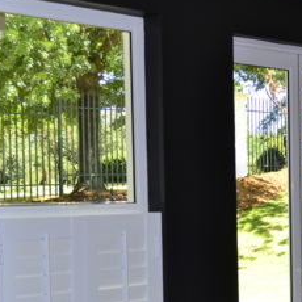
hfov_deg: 18.3
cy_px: 223
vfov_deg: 18.6
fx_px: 918
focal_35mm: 93
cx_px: 294
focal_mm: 28
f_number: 5
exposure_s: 1/200
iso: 400
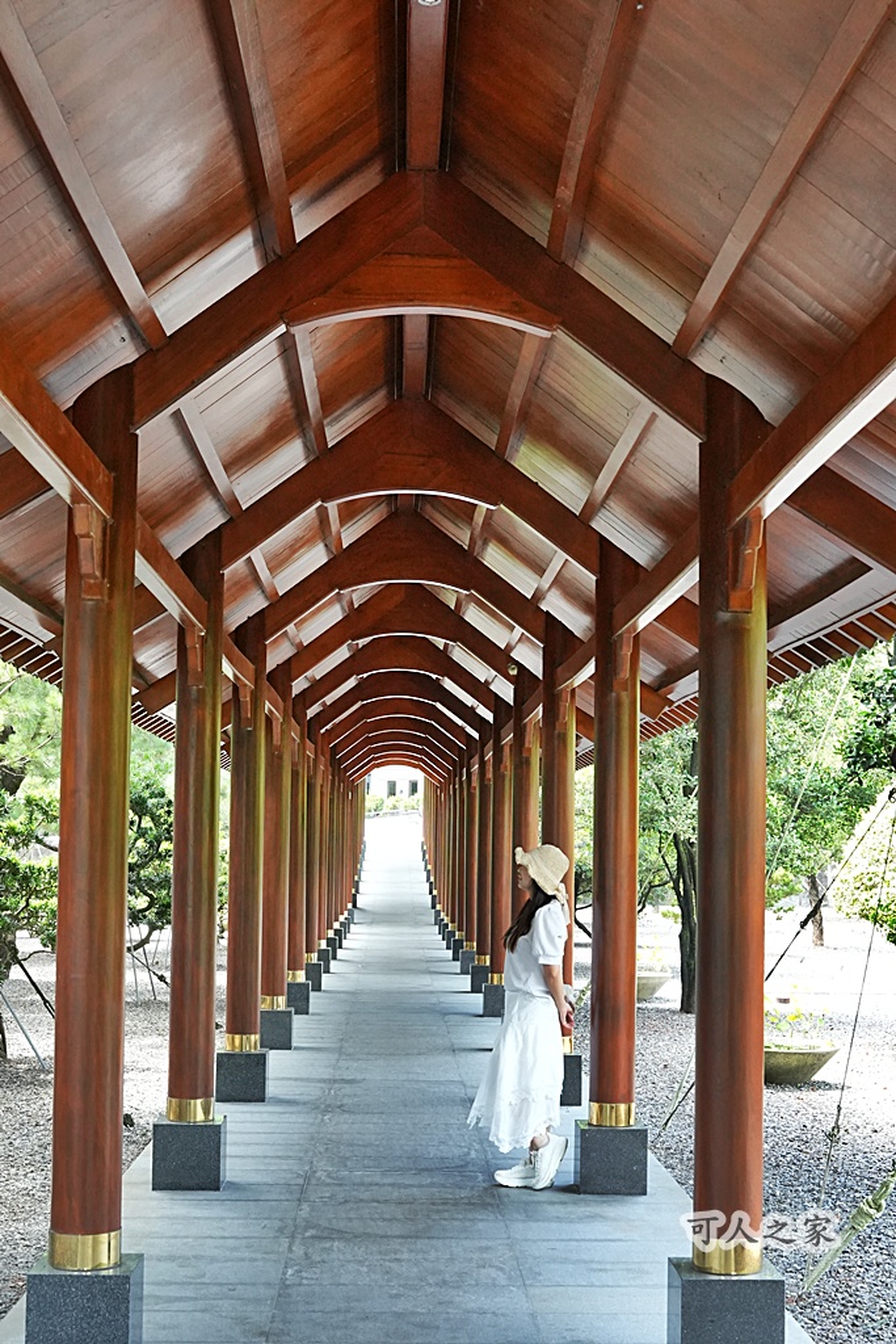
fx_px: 1866
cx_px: 448
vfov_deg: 39.6
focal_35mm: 50
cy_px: 672
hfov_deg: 27.0
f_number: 5.6
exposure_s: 1/200
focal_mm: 33.7
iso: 2500
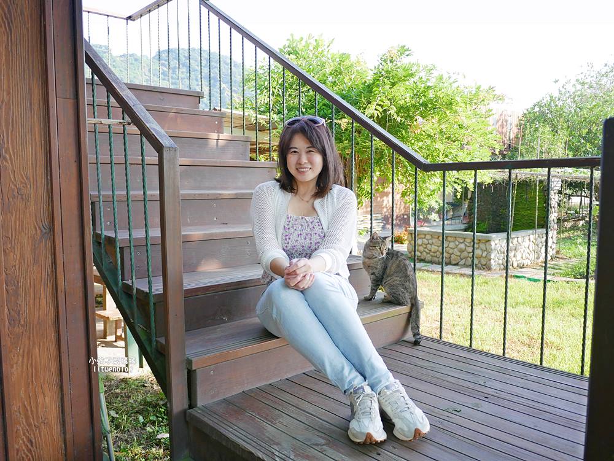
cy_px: 230
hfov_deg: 63.4
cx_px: 307
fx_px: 497
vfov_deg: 49.8
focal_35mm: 28
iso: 200
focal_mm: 14
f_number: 2.5
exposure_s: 1/320
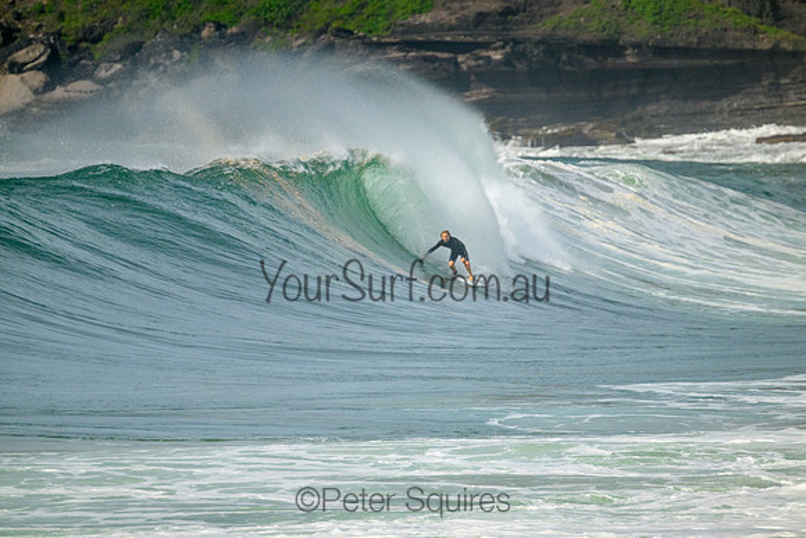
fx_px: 17914
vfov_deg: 1.7
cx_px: 403
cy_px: 269
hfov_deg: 2.6
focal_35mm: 800
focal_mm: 800
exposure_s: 1/2500
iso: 800
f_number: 11
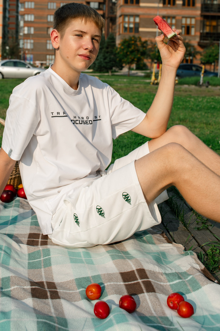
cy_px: 109
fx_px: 972
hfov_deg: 12.9
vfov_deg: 19.2
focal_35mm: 106
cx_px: 69
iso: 100
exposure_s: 1/400
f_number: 6.3
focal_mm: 75
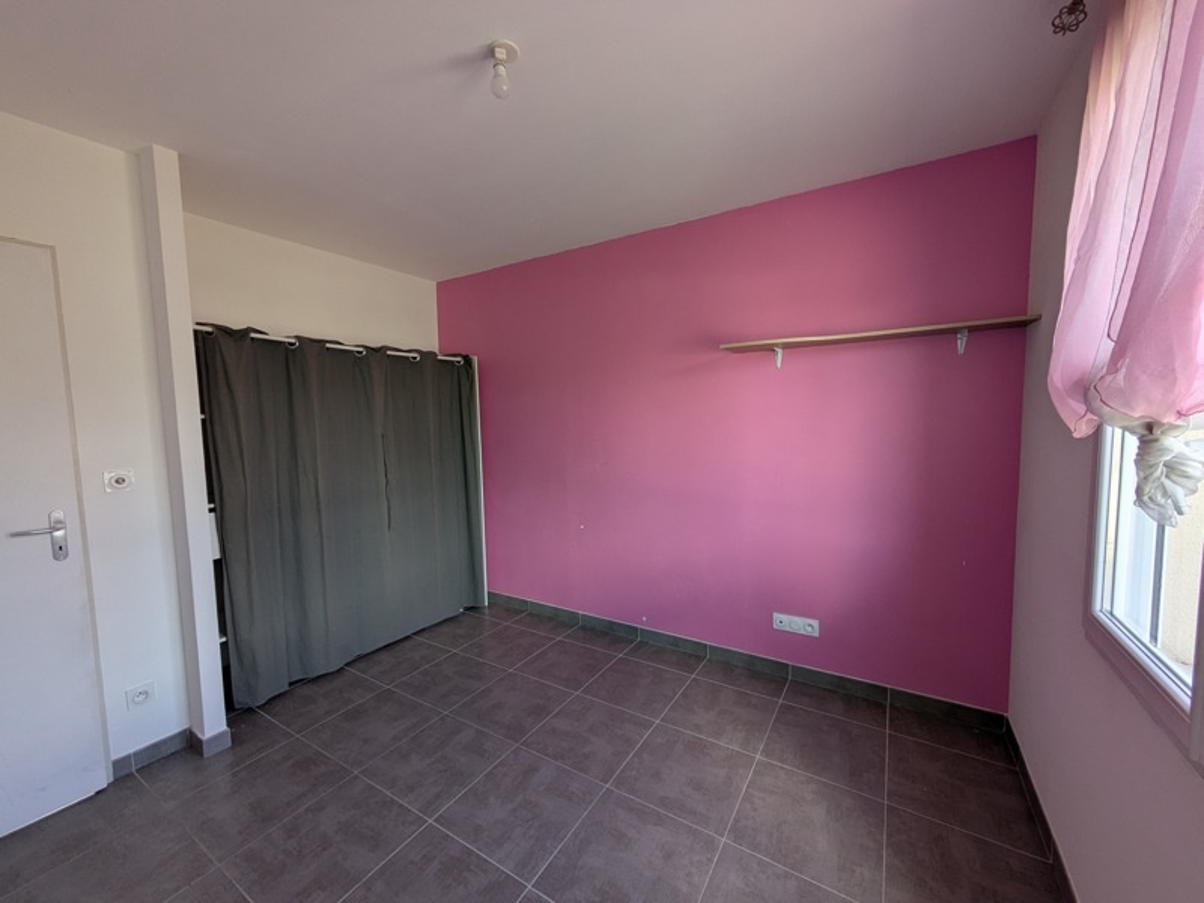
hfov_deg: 102.1
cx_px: 602
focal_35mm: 14
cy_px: 452
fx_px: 487
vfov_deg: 85.7
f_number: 2.2
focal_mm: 1.83
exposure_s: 1/100
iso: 58
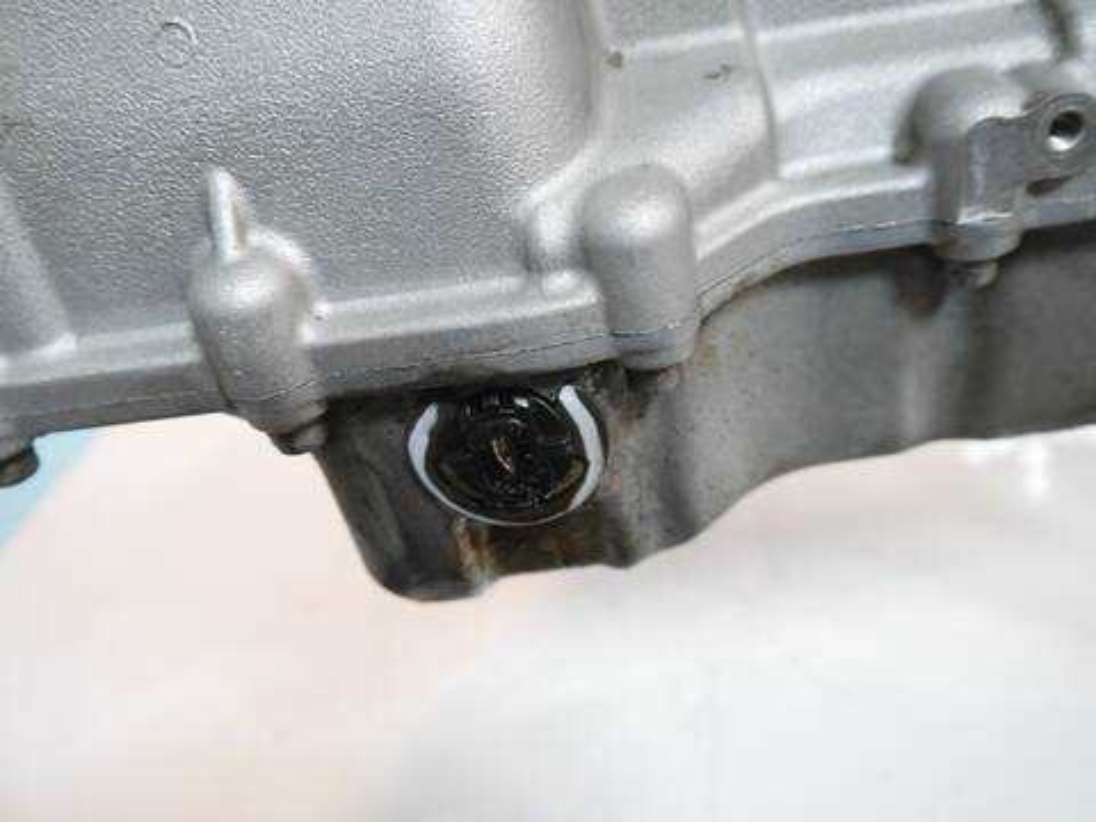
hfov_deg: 63.4
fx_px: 887
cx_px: 548
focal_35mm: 28
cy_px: 411
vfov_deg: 49.7
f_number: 3.5
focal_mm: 14
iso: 1250
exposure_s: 1/125
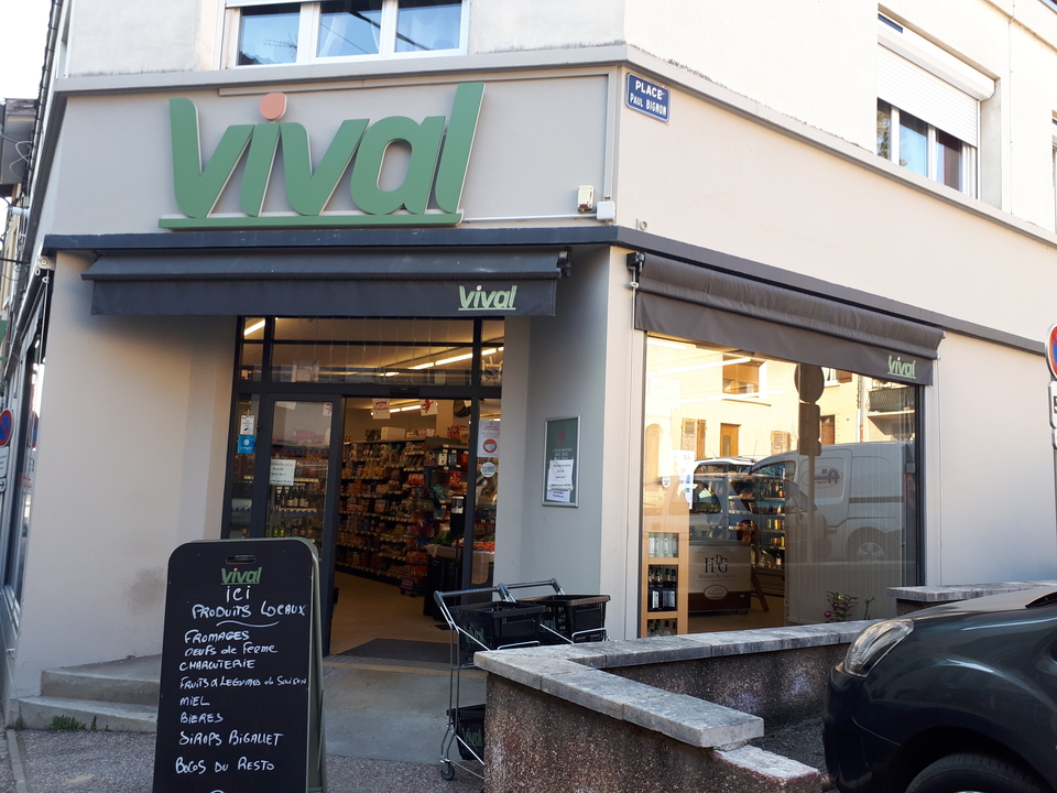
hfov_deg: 65.3
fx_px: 824
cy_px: 396
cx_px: 528
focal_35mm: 27
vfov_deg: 51.4
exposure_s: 1/126
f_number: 1.9
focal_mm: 3.6
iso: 40
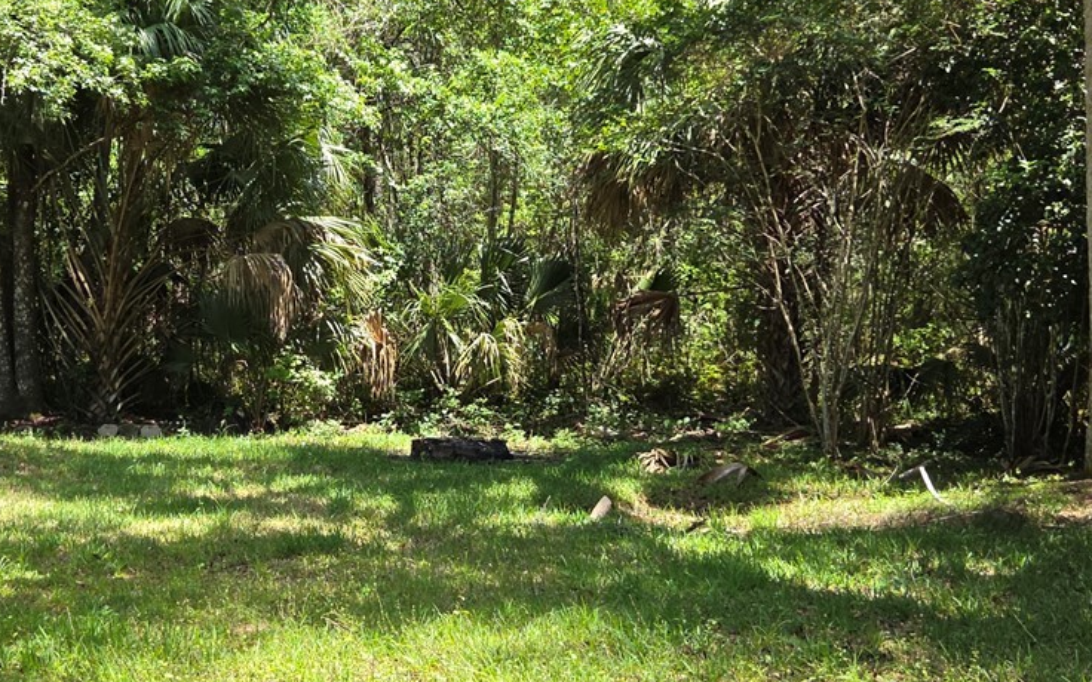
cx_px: 427
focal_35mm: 53
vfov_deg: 24.4
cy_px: 301
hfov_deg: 38.0
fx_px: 1577
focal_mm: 5.4
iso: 25
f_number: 1.8
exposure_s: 1/283
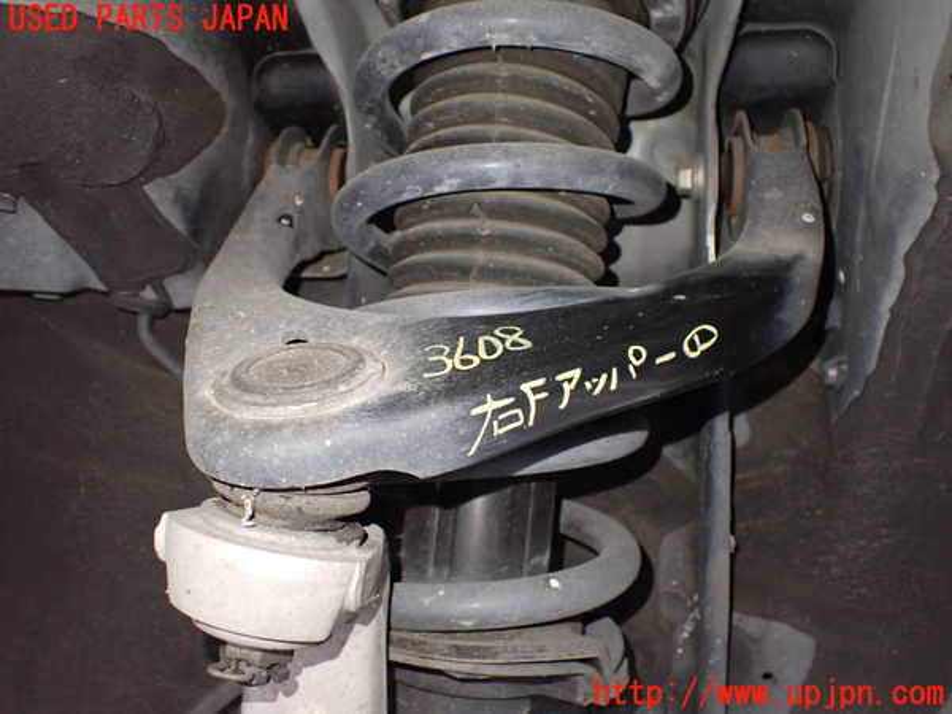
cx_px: 476
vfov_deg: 46.8
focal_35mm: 30
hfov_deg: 60.0
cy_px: 357
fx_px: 825
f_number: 2.3
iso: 1000
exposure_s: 1/30
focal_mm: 5.4
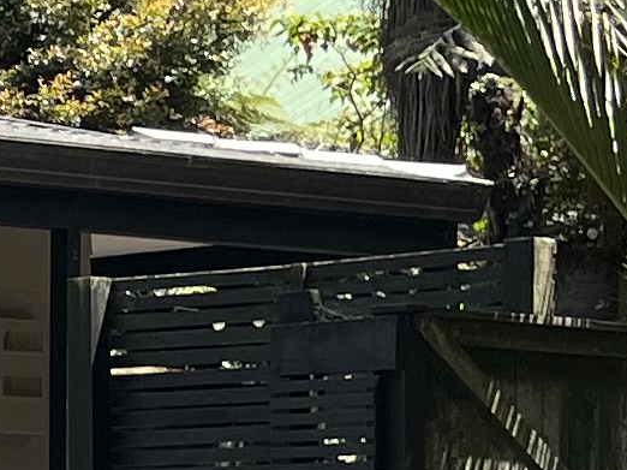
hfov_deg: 8.0
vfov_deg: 7.3
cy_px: 582
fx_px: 3639
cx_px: -1469
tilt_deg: -0.9
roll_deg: +0.2
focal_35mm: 201
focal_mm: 5.1
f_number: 1.6
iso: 50
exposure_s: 1/1225
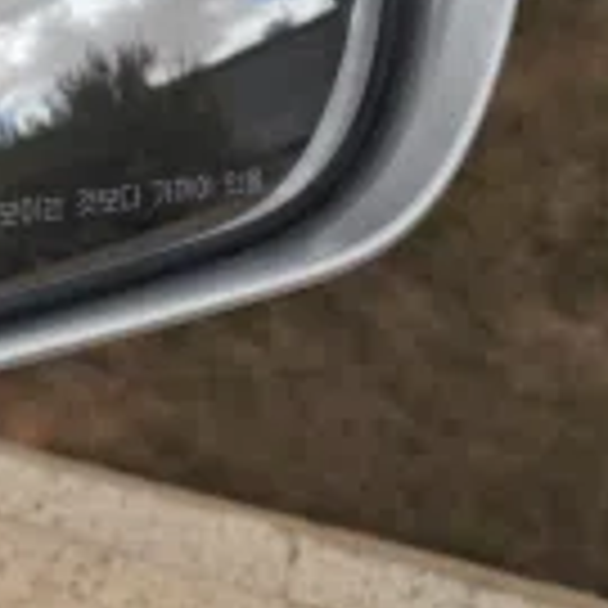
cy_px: -140
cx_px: 9
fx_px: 1351
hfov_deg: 24.3
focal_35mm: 68
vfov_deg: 23.1
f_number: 1.59
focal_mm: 4.94
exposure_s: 1/2529
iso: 50
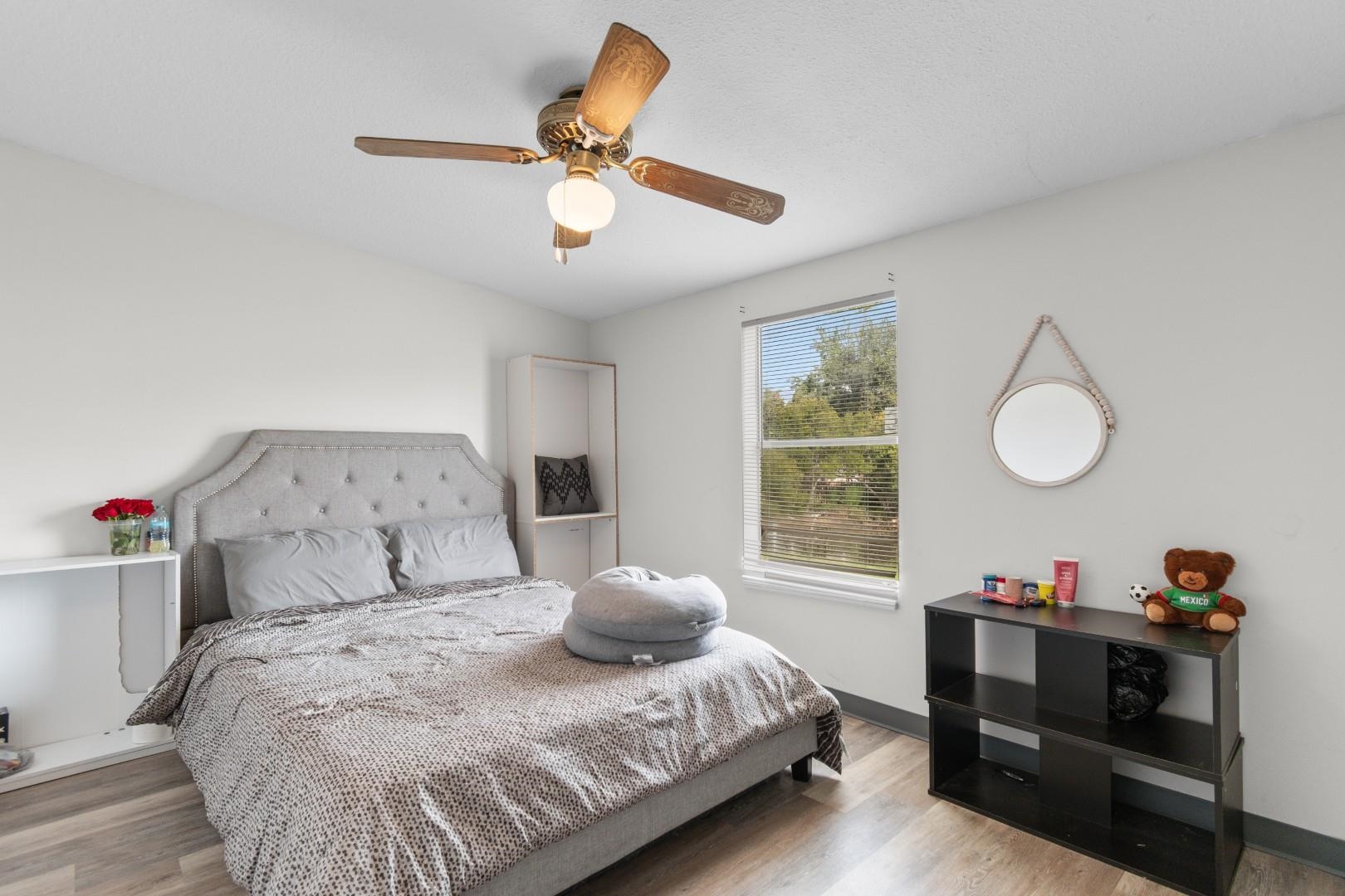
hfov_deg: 96.7
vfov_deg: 73.7
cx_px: 672
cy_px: 448
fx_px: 598
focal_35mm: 16
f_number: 4.8
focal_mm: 11
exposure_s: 1/20
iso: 100
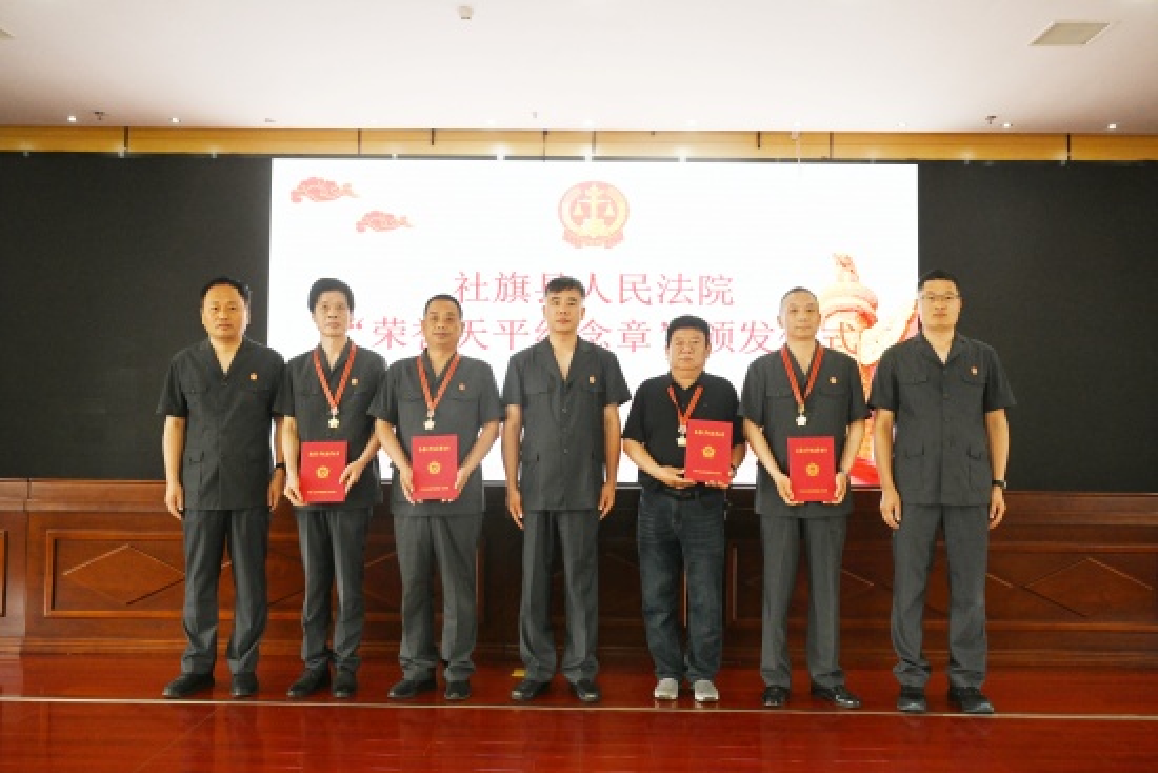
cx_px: 579
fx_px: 997
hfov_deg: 60.3
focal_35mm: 31
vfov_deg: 42.3
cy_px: 386
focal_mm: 31
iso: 1600
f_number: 6.3
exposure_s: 1/125
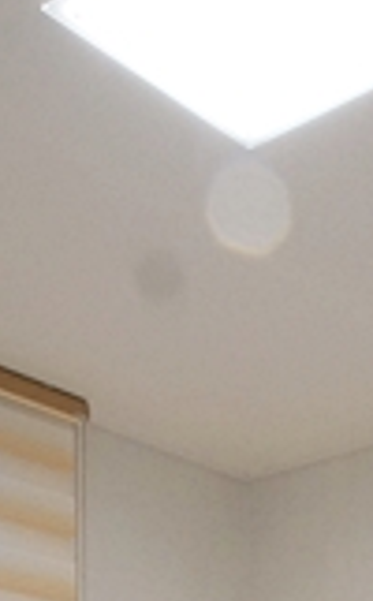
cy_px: 903
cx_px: 466
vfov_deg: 22.3
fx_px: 1242
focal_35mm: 76
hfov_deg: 16.3
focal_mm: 10
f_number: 9
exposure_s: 1/30
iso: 800
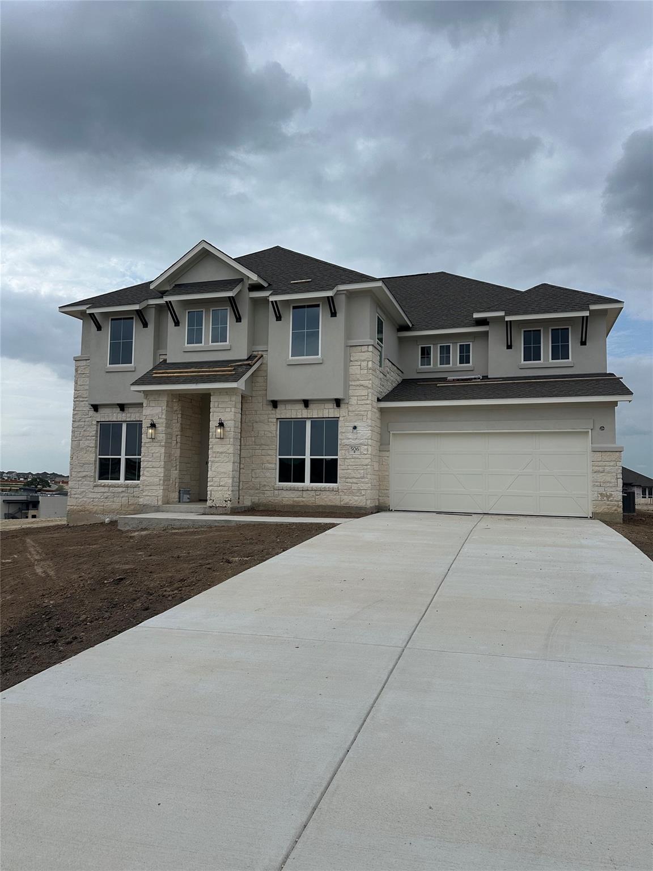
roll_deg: -2.5
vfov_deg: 71.6
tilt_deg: +3.5
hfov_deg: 56.8
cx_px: 326
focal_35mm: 24
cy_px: 436
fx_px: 604
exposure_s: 1/7576
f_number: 1.78
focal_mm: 6.86
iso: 80
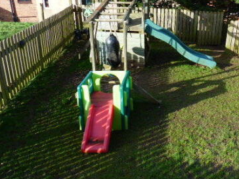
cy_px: 42
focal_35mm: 40
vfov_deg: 35.1
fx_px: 276
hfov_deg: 45.8
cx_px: 166
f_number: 4
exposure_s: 1/320
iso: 100
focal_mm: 4.5
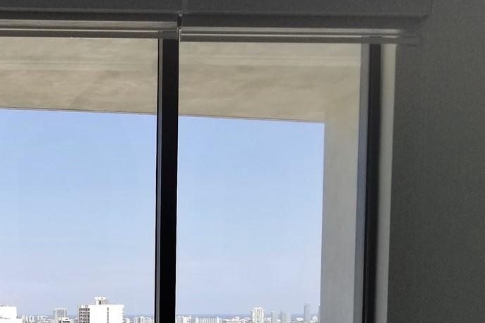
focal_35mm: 63
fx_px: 849
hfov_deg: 29.9
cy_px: 386
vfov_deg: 20.2
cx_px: 11
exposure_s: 1/325
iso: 50
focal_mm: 4.3
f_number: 1.7
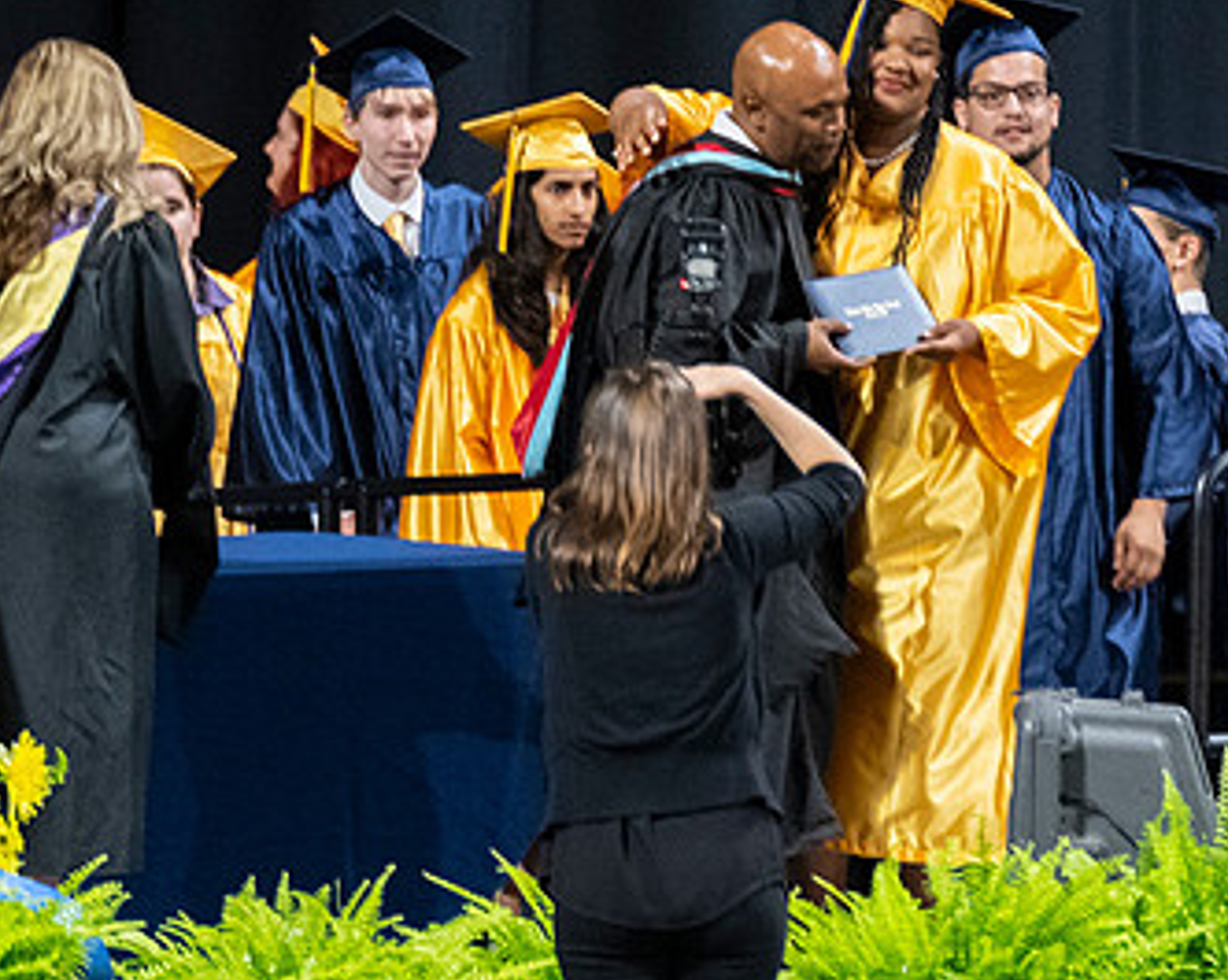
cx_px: 1034
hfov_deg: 2.9
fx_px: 24111
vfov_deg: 2.3
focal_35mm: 664
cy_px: 542
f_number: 4
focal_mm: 200
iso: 2000
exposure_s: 1/200
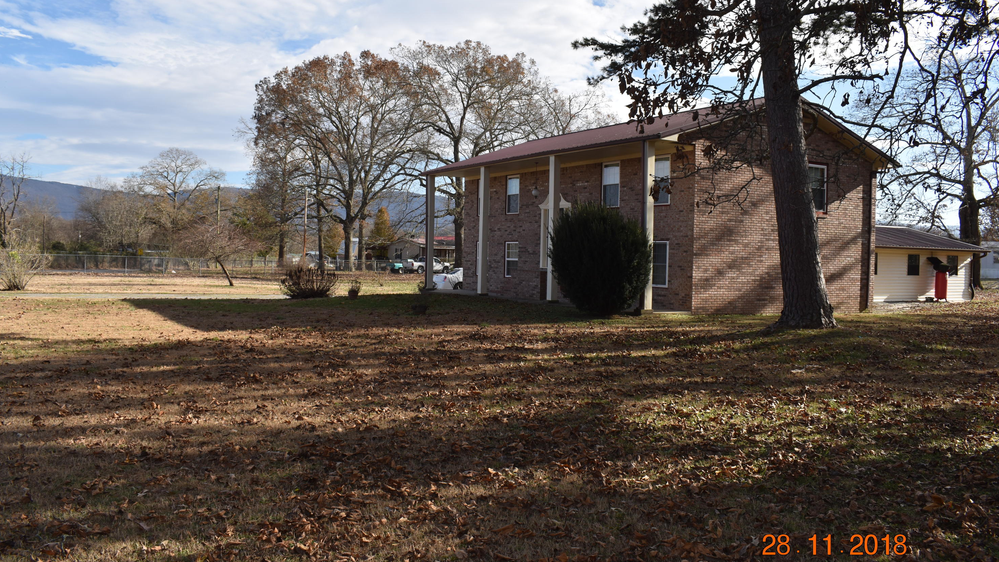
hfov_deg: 61.0
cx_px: 495
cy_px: 257
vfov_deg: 36.6
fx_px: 848
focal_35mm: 32
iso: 100
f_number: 8
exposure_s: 1/200
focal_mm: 20
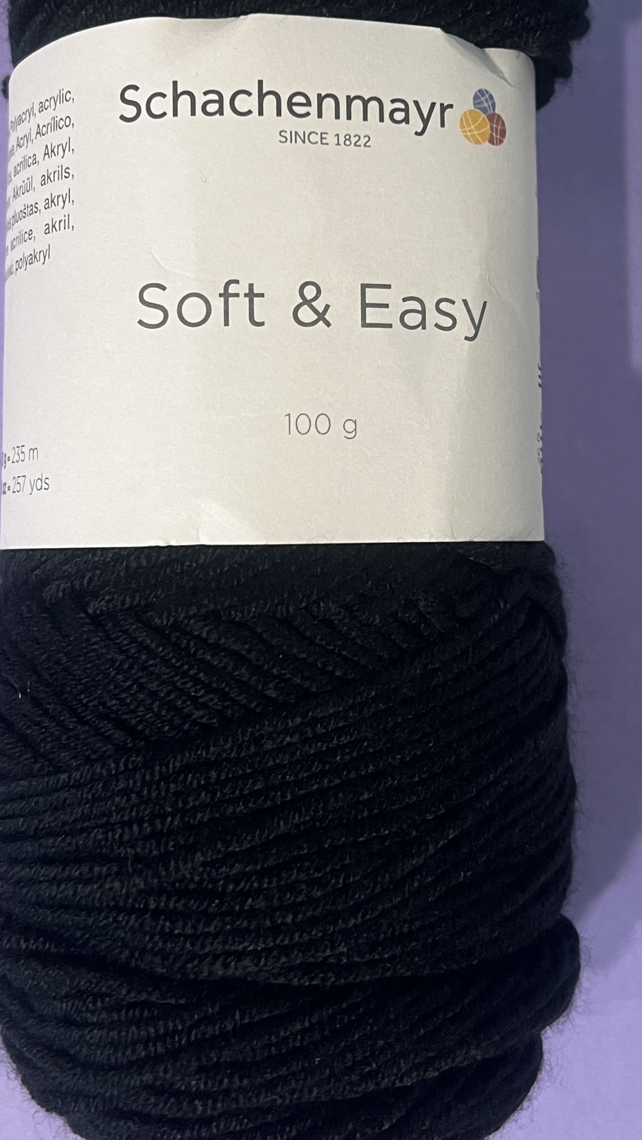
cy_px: 380
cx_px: 314
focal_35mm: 44
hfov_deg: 27.1
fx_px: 1332
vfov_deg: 45.7
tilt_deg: -85.2
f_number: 1.5
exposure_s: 1/50
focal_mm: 5.7
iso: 160
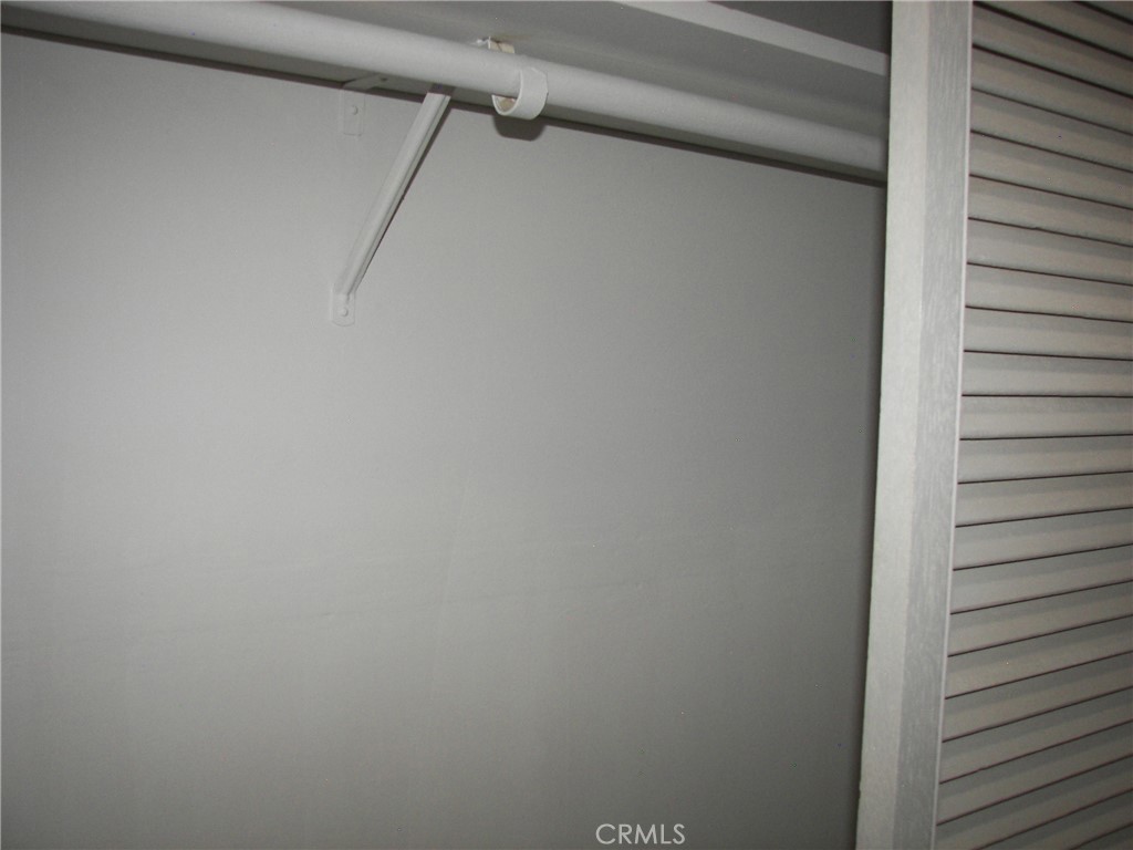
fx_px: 1178
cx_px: 566
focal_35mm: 36
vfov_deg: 39.7
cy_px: 425
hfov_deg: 51.4
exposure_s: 1/30
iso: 100
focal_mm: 6
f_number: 2.8
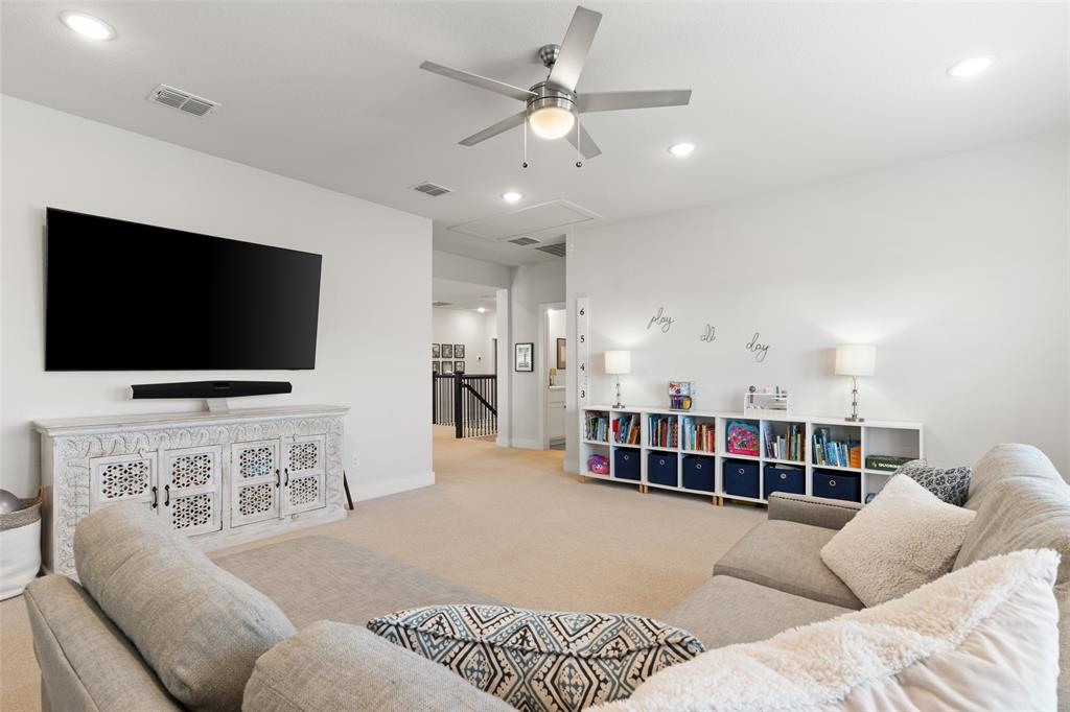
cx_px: 535
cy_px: 356
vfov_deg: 70.4
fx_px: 505
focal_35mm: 17
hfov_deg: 93.3
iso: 400
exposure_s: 1.6
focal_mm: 17
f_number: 10
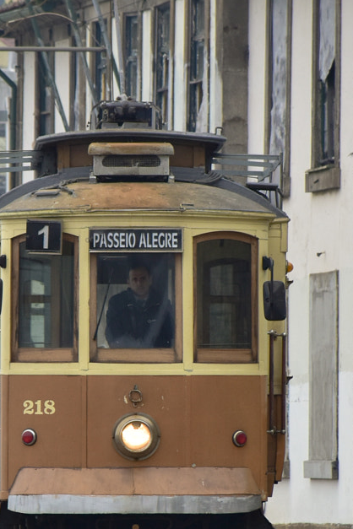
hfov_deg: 2.6
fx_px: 7883
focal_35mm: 536
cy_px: 321
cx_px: 100
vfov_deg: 3.8
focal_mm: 140
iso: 250
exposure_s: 1/250
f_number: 6.3
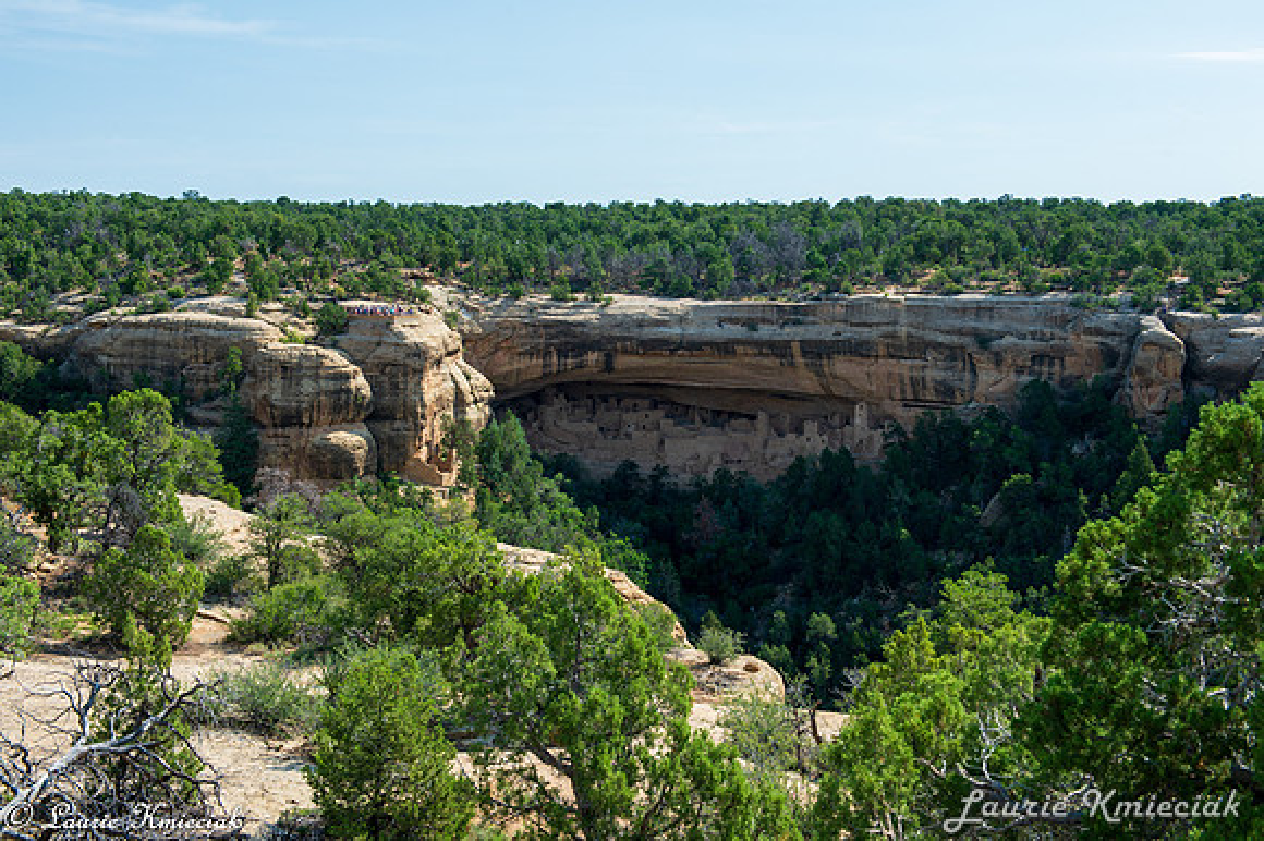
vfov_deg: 29.8
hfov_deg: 43.6
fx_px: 1579
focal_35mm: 45
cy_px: 420
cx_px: 632
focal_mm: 45
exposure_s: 1/200
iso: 100
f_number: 8
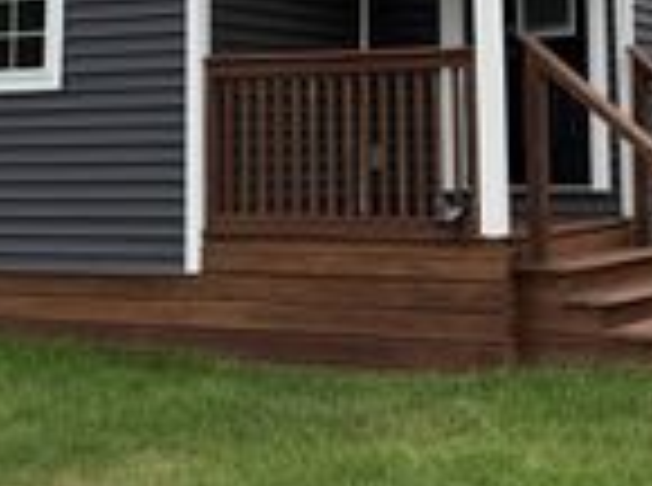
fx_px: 1559
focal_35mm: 83
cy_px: -133
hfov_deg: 23.5
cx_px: 459
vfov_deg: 16.8
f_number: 1.78
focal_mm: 6.76
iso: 80
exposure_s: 1/4405
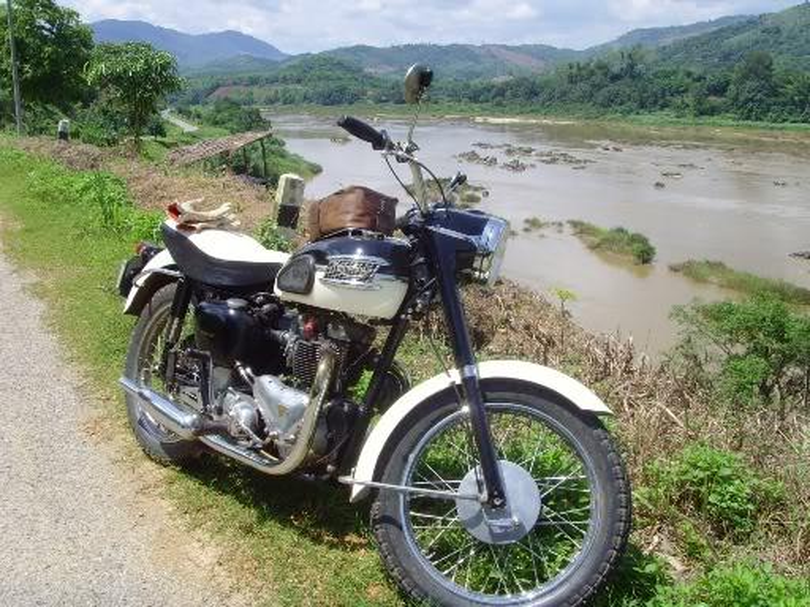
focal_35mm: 39
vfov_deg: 36.8
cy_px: 304
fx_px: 913
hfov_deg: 47.9
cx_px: 405
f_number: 6.3
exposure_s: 1/250
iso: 80
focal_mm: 6.6
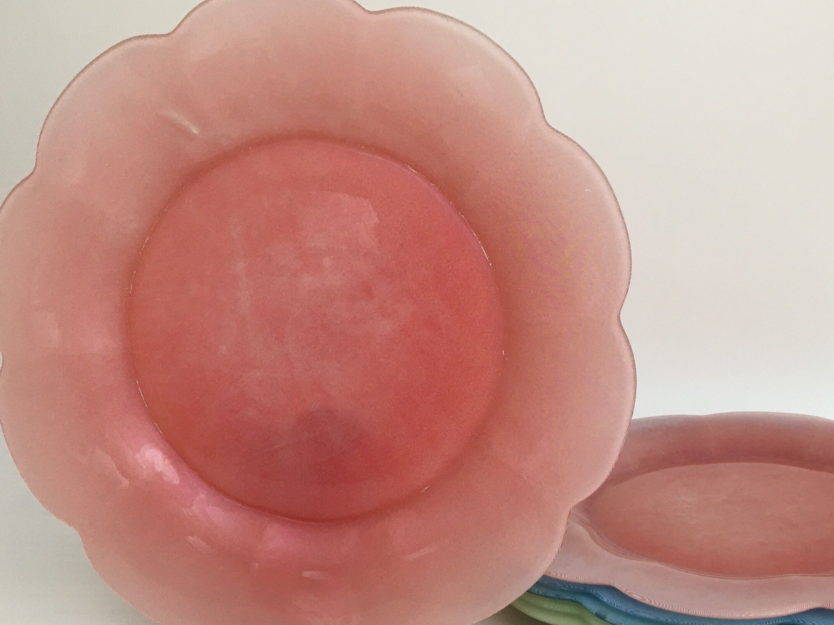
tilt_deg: -9.8
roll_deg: +1.0
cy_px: 350
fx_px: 940
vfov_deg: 36.8
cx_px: 530
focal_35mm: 39
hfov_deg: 47.4
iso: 100
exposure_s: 1/33
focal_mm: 4.15
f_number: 2.2
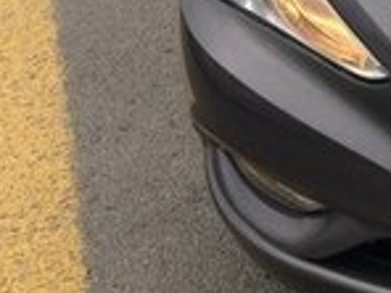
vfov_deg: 10.9
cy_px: -183
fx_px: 1457
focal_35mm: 129
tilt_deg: -19.4
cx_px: 771
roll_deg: +0.3
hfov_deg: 13.3
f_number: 2.2
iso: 32
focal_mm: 4.15
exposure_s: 1/436
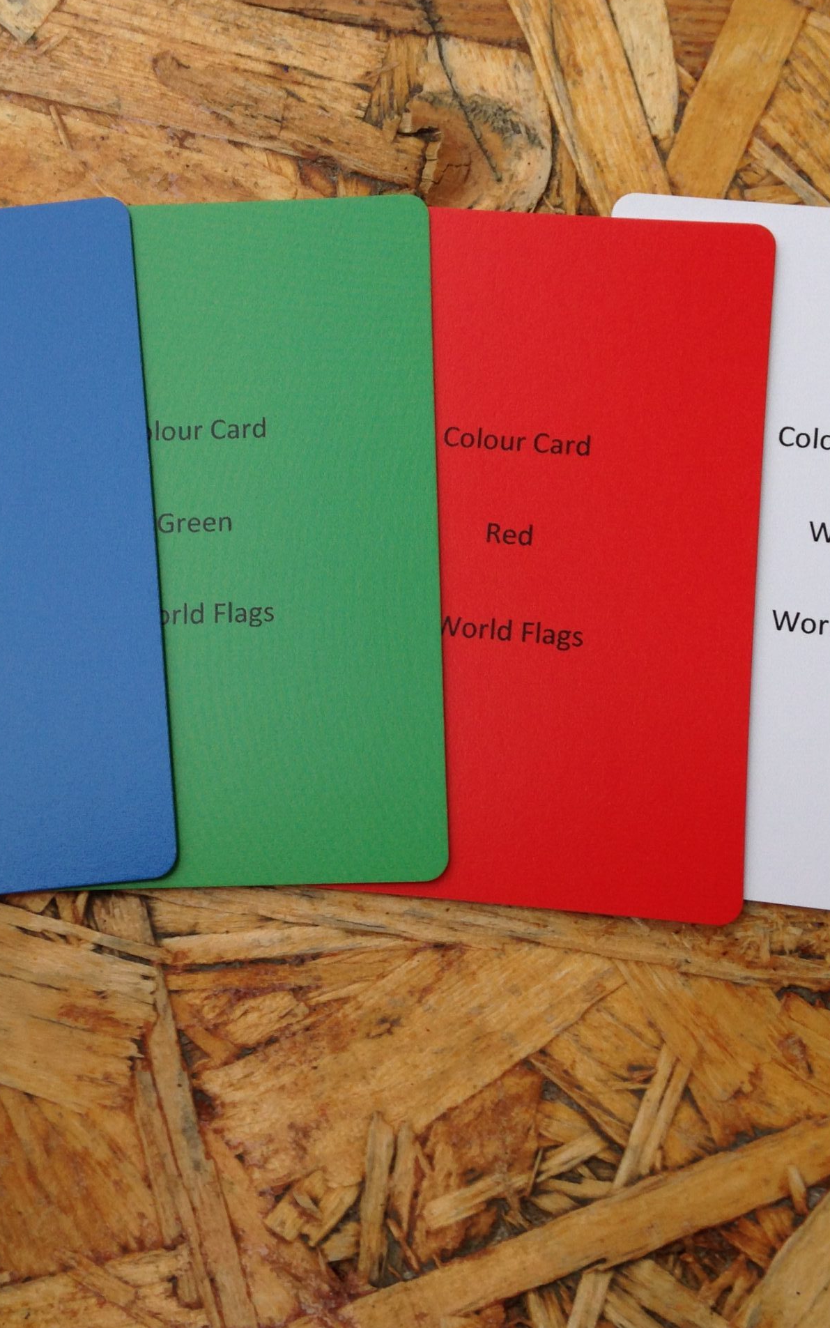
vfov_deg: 42.6
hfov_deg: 27.4
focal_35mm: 47
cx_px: 383
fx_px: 1701
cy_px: 661
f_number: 2.4
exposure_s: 1/180
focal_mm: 4.12
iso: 50
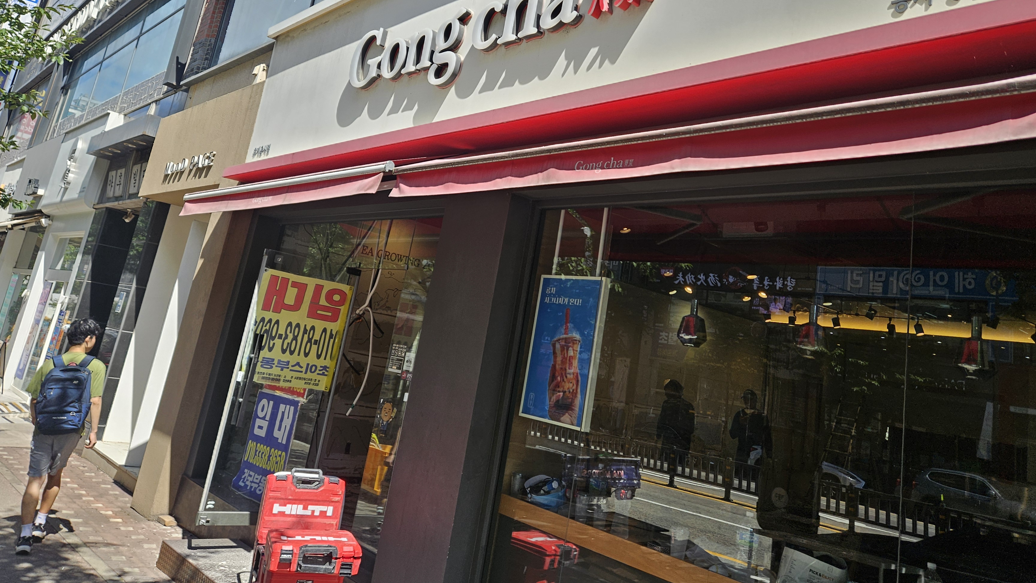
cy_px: 157
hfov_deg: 66.0
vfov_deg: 39.3
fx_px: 797
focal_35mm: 29
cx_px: 542
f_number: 1.8
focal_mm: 5.4
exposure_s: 1/850
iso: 25
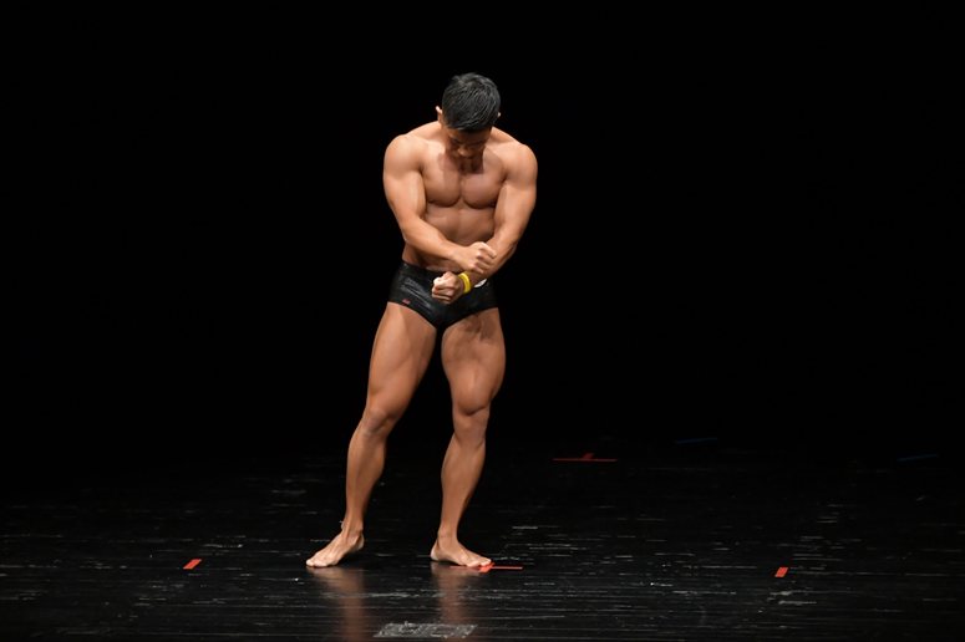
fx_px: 7636
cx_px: 482
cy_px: 321
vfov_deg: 4.8
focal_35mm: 285
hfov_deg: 7.2
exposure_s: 1/400
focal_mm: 190
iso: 3200
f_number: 5.6
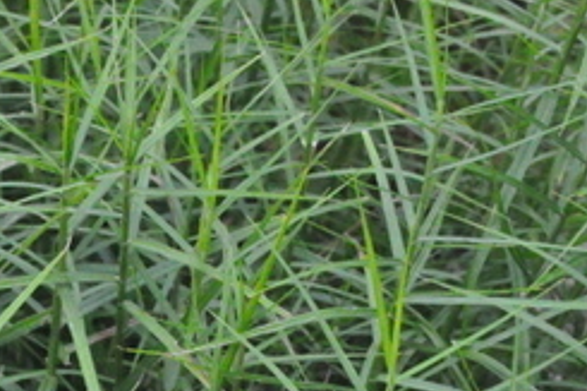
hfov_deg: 9.8
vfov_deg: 6.6
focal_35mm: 206
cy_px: 480
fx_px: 3357
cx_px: -137
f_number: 16
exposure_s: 1/250
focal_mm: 42
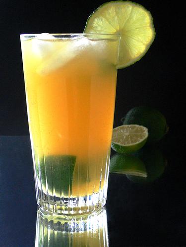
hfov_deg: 24.0
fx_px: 437
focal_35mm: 61
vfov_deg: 31.7
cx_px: 93
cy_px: 124
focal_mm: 10.1
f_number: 3.8
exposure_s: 1/8
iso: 200
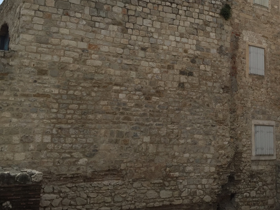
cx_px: 224
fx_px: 388
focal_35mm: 48
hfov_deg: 38.2
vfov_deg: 30.0
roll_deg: -0.8
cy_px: 65
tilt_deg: +11.6
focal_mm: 4.15
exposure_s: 1/3049
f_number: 2.2
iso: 32
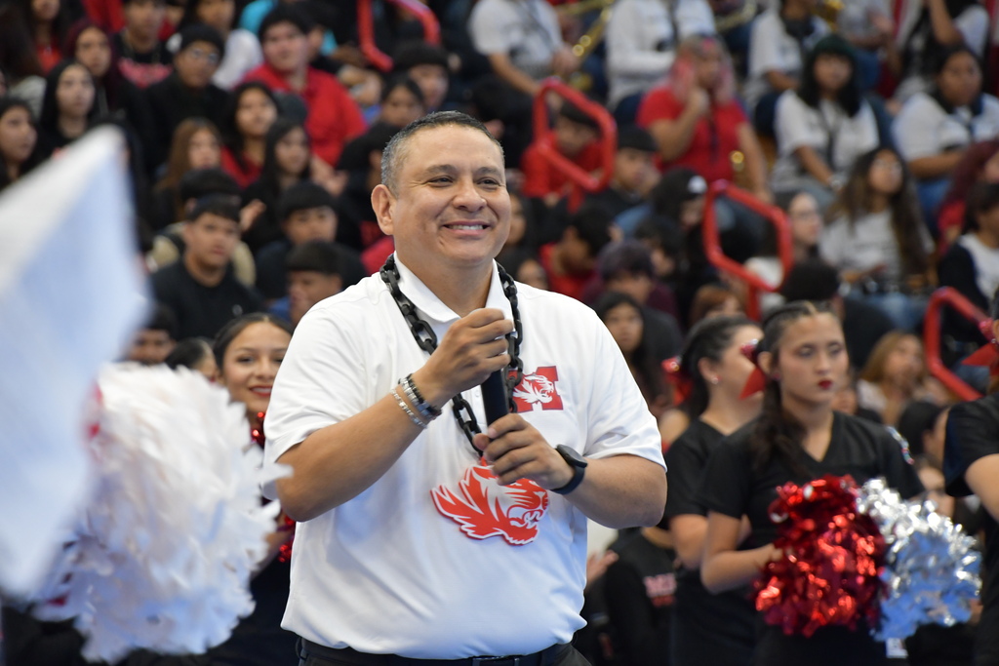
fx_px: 6660
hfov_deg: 8.6
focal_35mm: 240
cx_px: 500
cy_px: 333
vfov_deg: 5.7
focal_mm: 160
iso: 2500
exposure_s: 1/160
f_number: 6
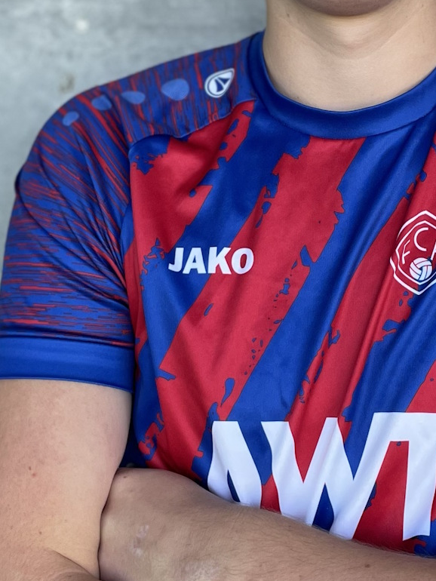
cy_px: 79
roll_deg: +0.2
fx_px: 906
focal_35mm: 54
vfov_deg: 34.0
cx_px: 356
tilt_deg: -7.2
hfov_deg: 26.5
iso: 40
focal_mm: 4.2
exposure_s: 1/165
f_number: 1.6
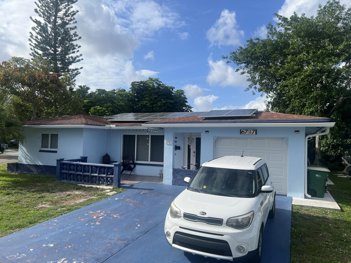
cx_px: 176
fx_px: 264
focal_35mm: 26
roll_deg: -1.3
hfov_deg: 67.3
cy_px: 132
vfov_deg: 53.1
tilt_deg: +2.3
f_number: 1.5
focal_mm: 5.7
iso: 50
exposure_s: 1/5076
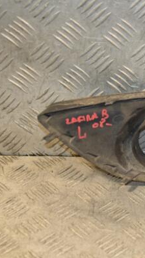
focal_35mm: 114
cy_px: 129
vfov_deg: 18.8
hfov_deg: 10.5
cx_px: 161
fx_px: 780
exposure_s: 1/160
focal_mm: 48
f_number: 4.8
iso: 800
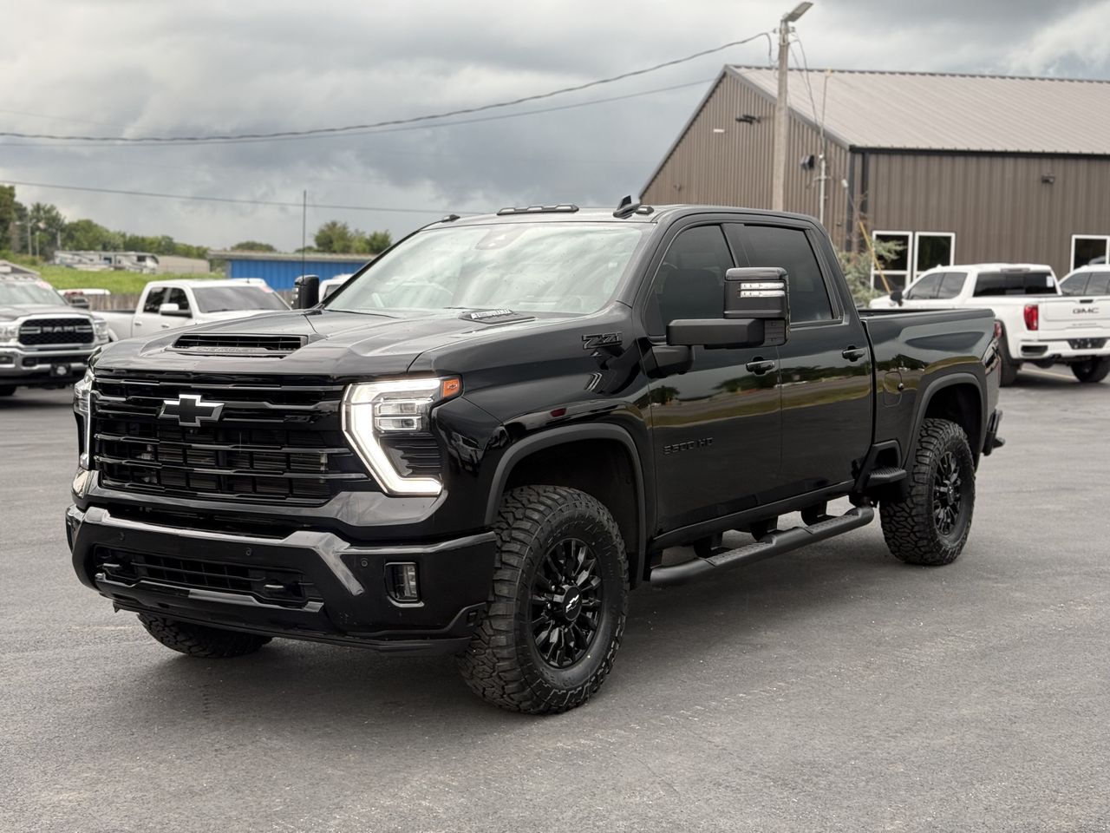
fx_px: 1539
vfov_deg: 30.3
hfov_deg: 39.7
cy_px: 416
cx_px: 555
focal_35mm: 48
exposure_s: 1/121
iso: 64
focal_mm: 6.76
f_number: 1.78
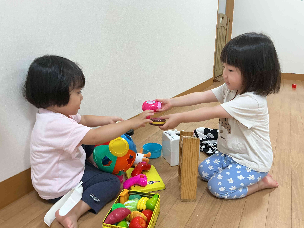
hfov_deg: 61.7
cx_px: 152
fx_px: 255
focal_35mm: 29
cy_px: 114
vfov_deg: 48.2
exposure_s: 1/60
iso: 64
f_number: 1.8
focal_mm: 3
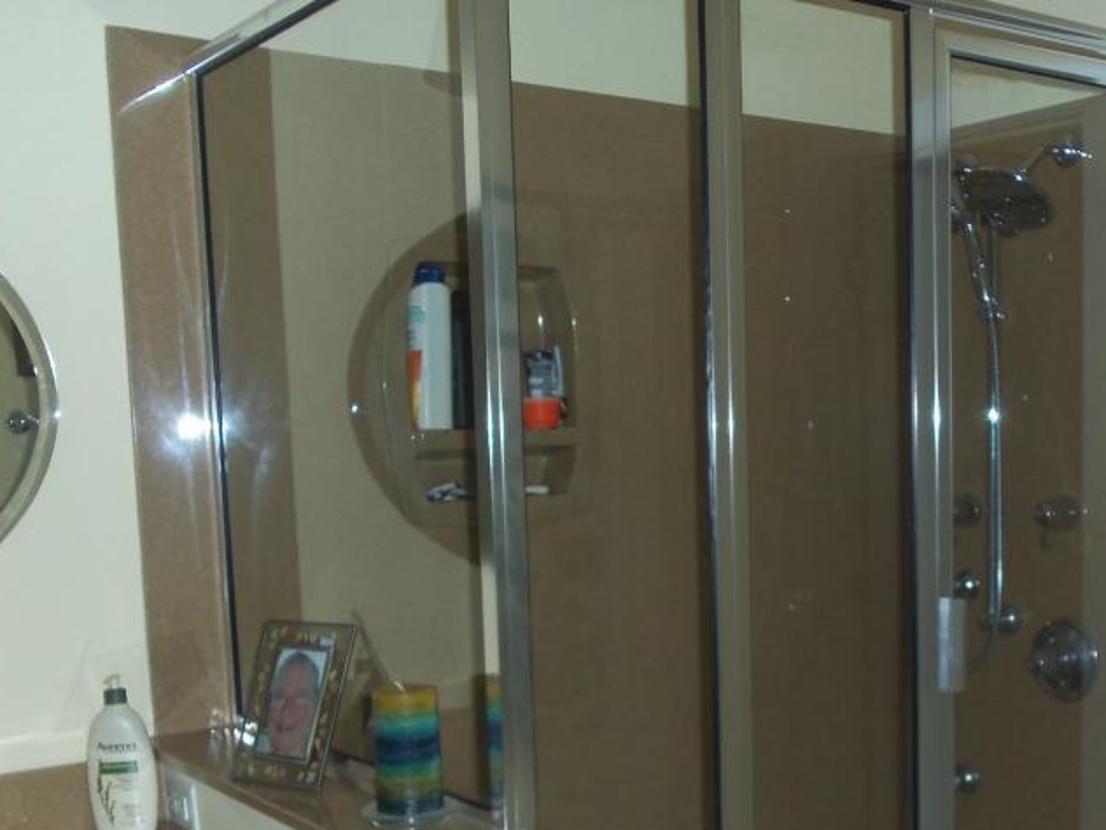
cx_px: 705
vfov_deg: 30.4
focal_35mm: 47
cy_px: 616
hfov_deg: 40.1
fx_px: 1502
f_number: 3.4
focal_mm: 5.2
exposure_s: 1/30
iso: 100
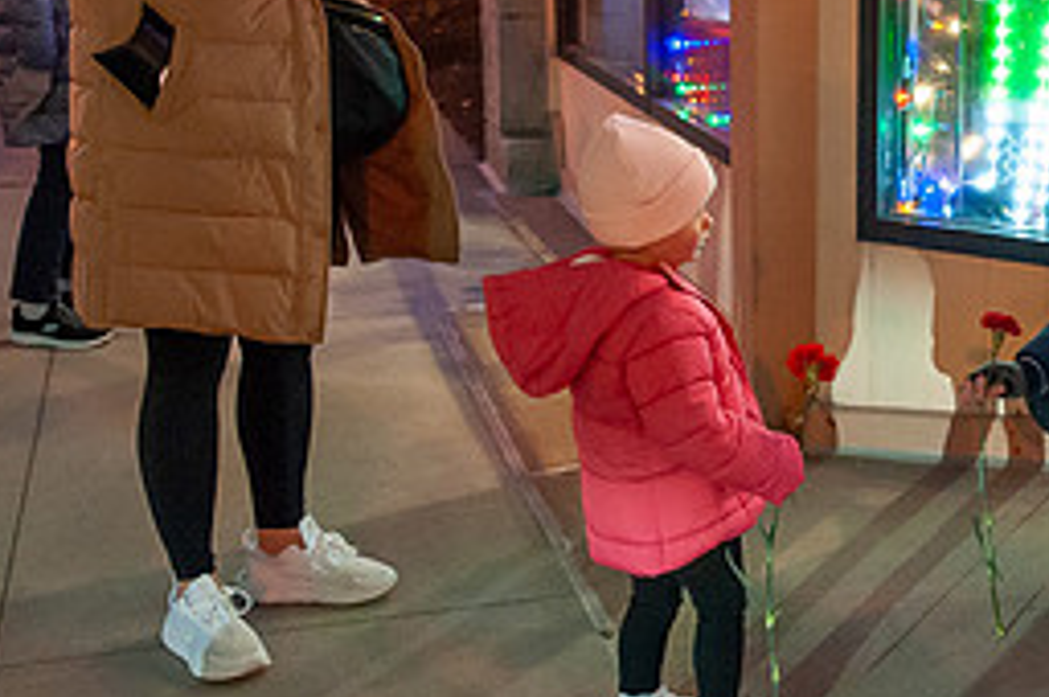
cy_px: 296
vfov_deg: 20.2
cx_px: 1048
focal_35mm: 67
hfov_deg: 28.3
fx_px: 1950
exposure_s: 1/125
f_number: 3.2
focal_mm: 24
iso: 1600
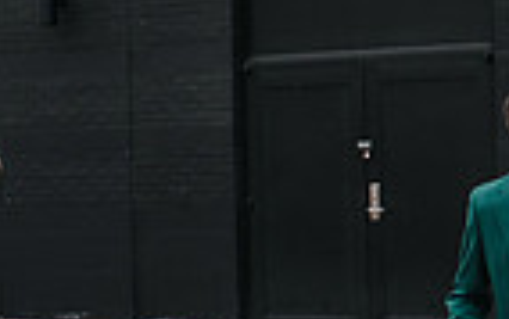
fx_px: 2263
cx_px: 622
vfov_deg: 8.1
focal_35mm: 163
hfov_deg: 12.5
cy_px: 114
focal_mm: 35
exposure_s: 1/800
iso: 220
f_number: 3.2
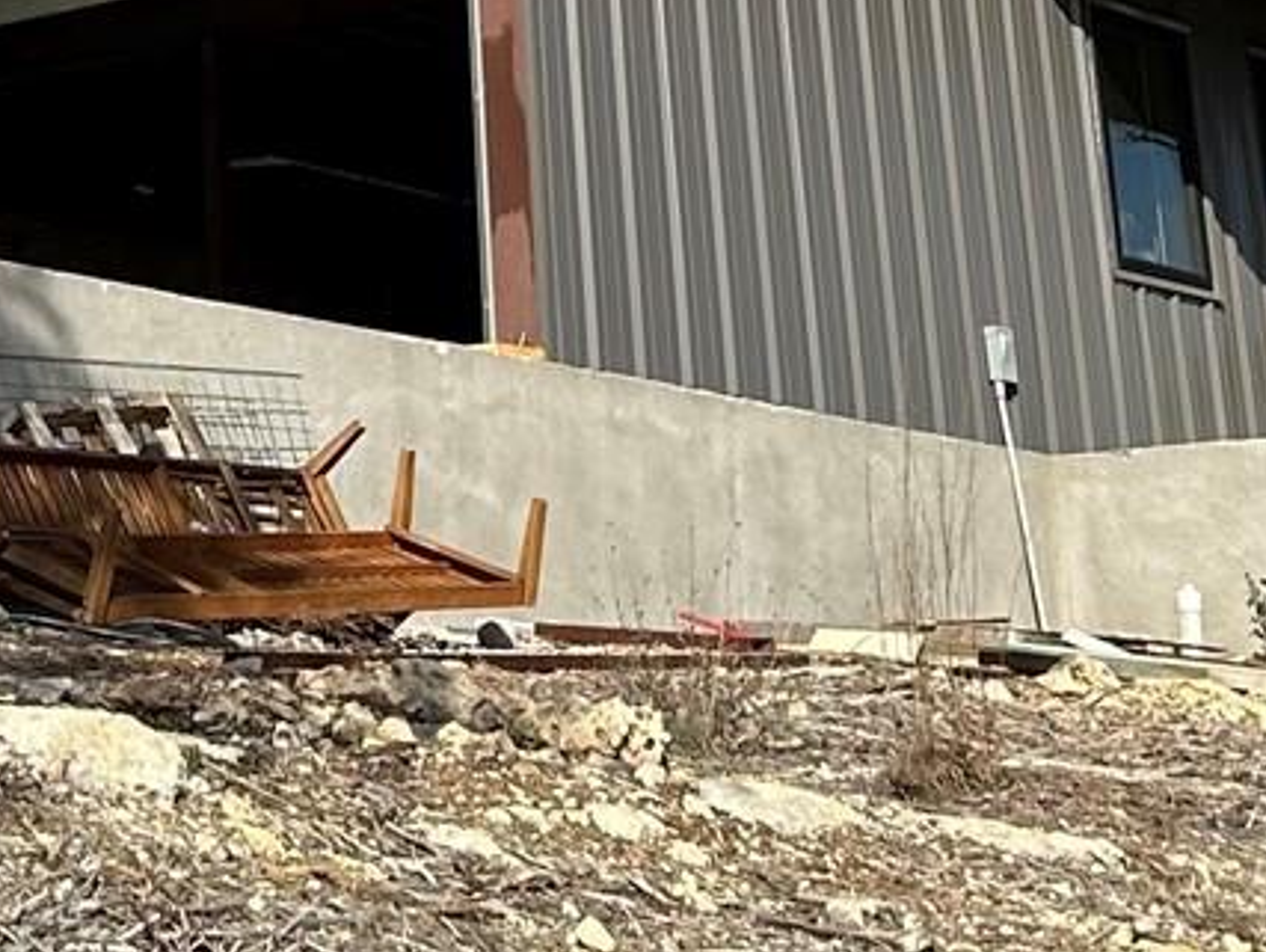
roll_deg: -0.2
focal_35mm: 115
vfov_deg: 12.1
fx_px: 4209
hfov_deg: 16.8
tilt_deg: +21.2
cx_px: 12
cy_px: -641
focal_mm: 6.86
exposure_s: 1/5000
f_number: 1.78
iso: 80
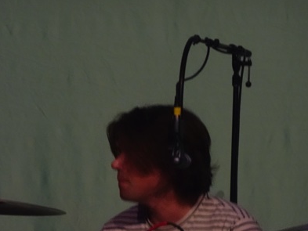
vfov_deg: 2.0
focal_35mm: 727
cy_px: 136
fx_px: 6471
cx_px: 128
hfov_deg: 2.7
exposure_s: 1/60
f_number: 6.3
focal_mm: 71.48
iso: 1000
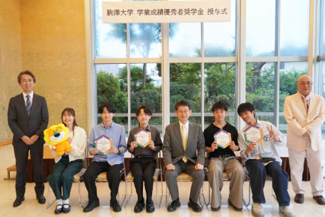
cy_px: 108
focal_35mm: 33
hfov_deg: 57.2
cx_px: 162
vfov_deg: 39.9
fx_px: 298
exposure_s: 1/160
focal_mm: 22
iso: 1600
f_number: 4
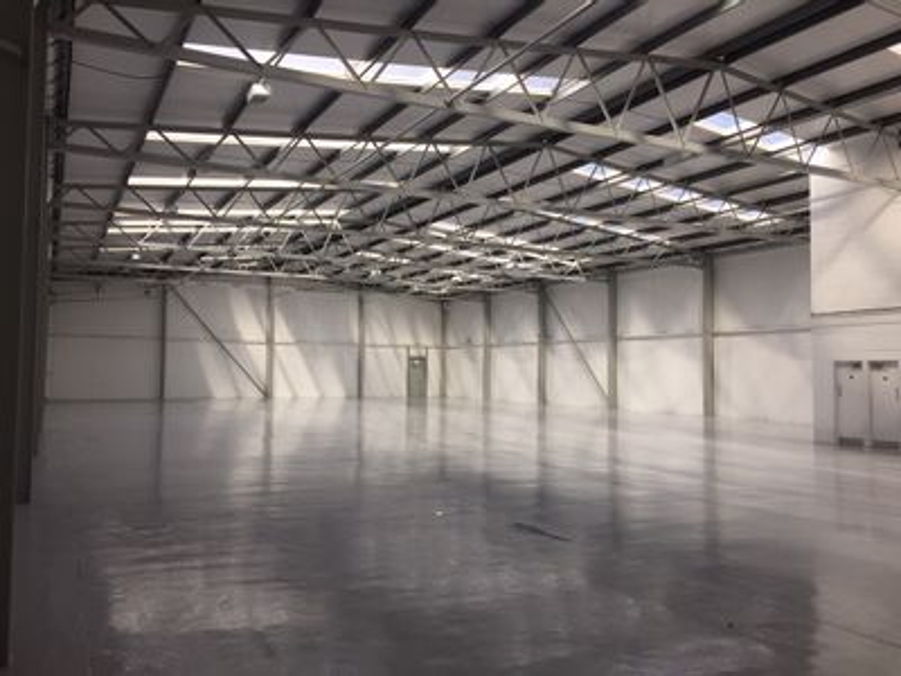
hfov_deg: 61.7
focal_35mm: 29
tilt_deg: +2.6
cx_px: 450
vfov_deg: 48.2
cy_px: 338
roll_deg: -1.4
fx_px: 755
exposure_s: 1/289
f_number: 2.2
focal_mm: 4.15
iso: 32
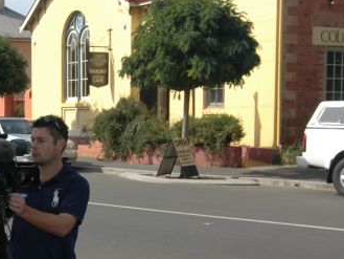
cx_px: 4
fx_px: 835
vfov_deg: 17.5
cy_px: 191
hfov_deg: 22.4
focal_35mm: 84
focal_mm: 24
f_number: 6.3
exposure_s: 1/500
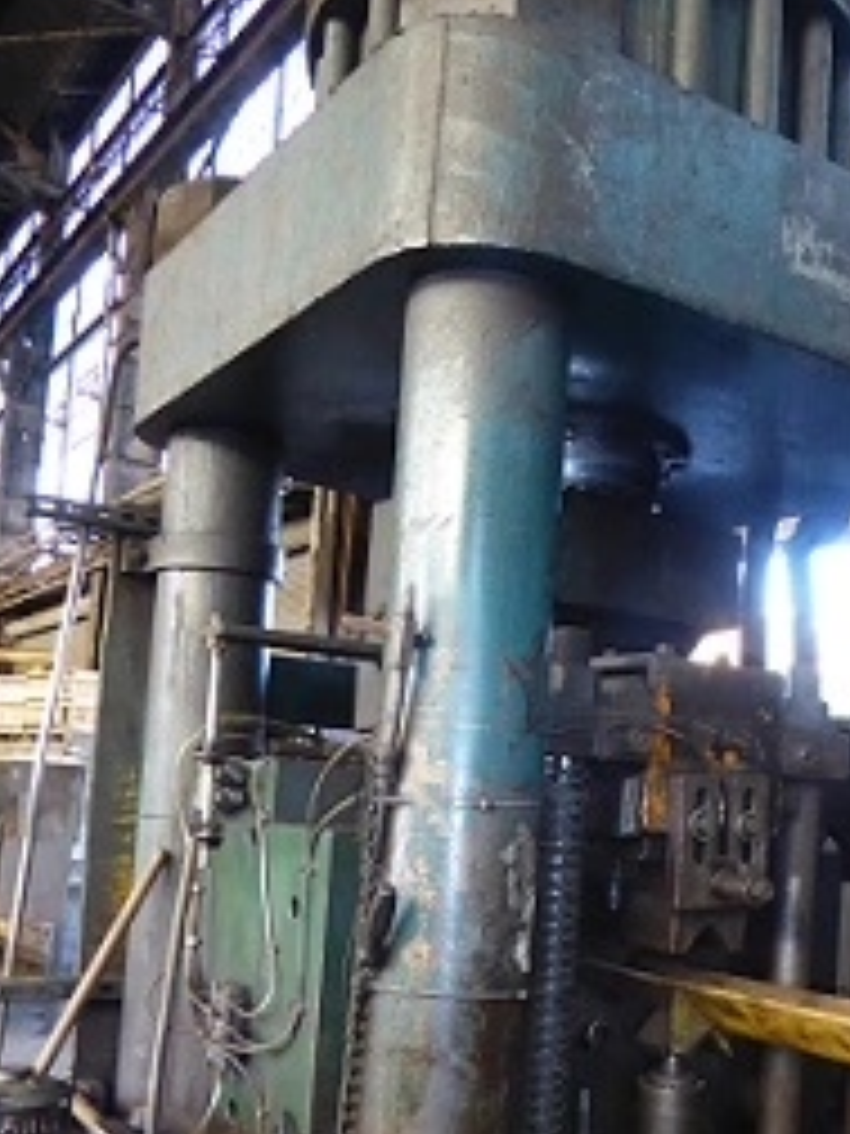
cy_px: 745
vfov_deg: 48.3
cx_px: 562
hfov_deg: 37.3
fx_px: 1244
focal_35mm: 38
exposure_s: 1/60
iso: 800
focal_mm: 4.3
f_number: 3.3
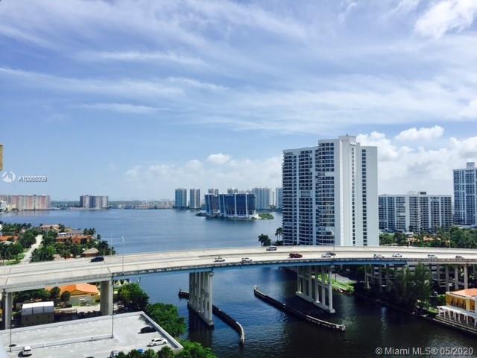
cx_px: 238
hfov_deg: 61.7
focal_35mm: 29
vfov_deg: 48.2
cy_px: 179
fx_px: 400
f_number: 2.2
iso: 32
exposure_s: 1/3597
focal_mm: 4.15
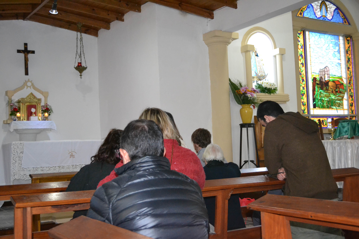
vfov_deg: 29.9
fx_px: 449
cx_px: 180
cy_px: 120
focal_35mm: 45
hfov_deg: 43.6
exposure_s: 1/60
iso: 3200
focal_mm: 30
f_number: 4.5
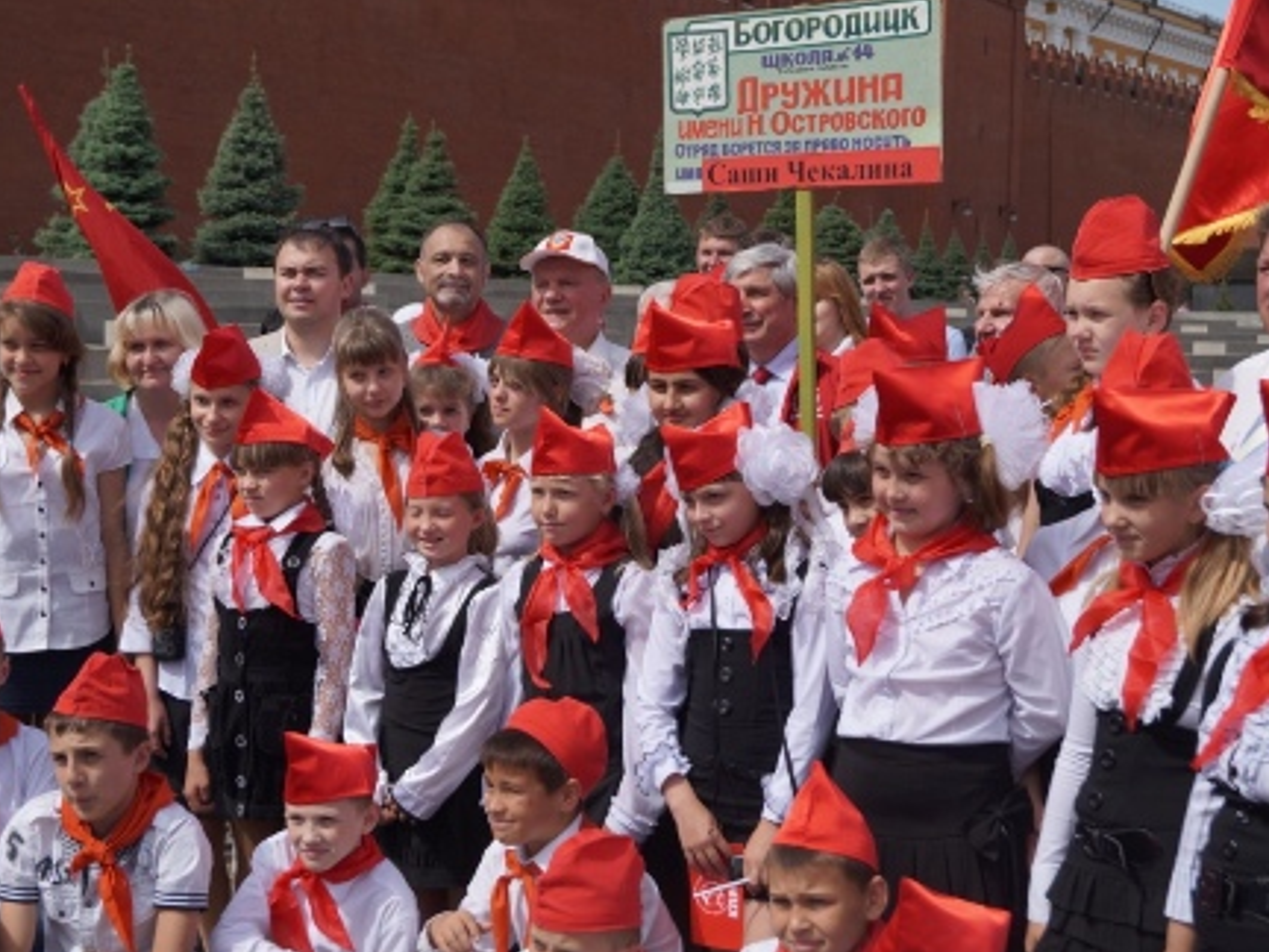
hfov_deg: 32.9
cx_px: 629
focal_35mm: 59
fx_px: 2147
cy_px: 480
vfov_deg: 25.0
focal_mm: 35
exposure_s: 1/800
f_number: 5.6
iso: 100
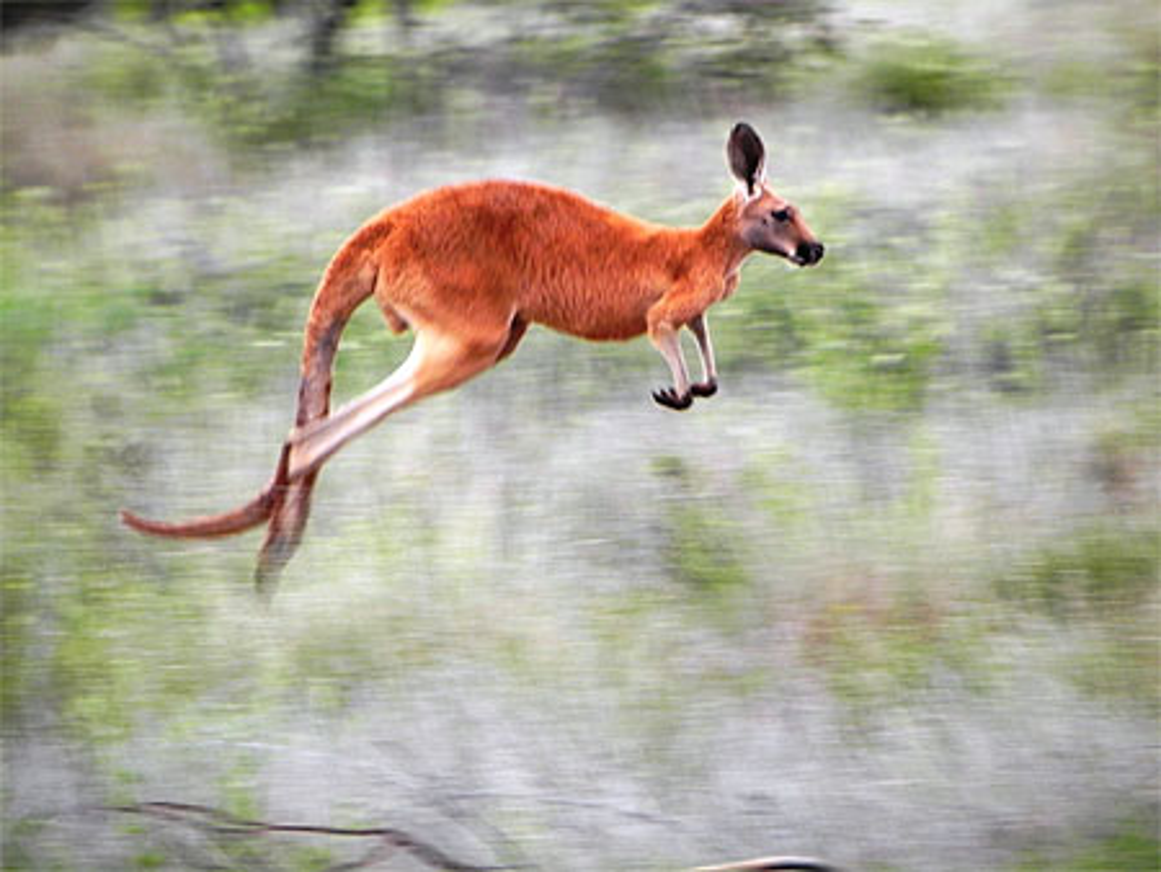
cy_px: 436
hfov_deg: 4.1
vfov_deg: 3.1
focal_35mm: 481
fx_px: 16141
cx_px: 580
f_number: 5
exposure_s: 1/96.3
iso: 160
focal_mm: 85.6
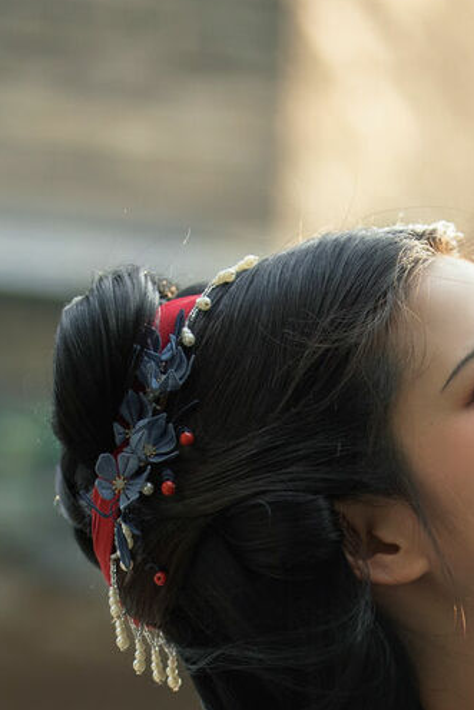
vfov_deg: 6.2
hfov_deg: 4.2
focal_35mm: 330
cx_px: 404
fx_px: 6512
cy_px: 923
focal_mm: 105
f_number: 2.8
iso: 200
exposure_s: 1/500
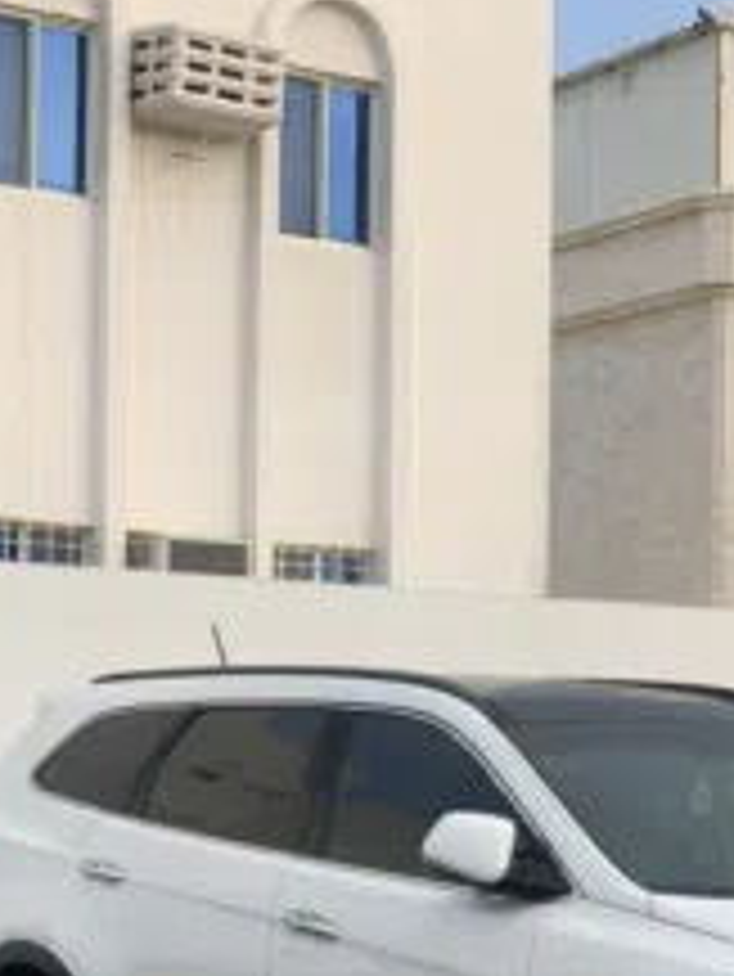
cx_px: 630
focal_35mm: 96
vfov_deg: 20.1
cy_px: 828
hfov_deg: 15.3
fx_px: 2711
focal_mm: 6
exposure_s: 1/180
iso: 16
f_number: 2.4
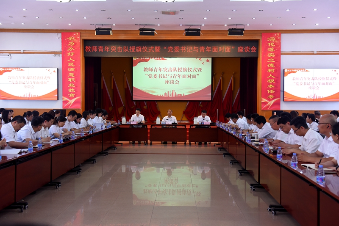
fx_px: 377
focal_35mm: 40
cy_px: 113
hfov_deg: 48.4
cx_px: 170
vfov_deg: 33.4
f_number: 4.5
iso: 1250
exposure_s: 1/80
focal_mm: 40
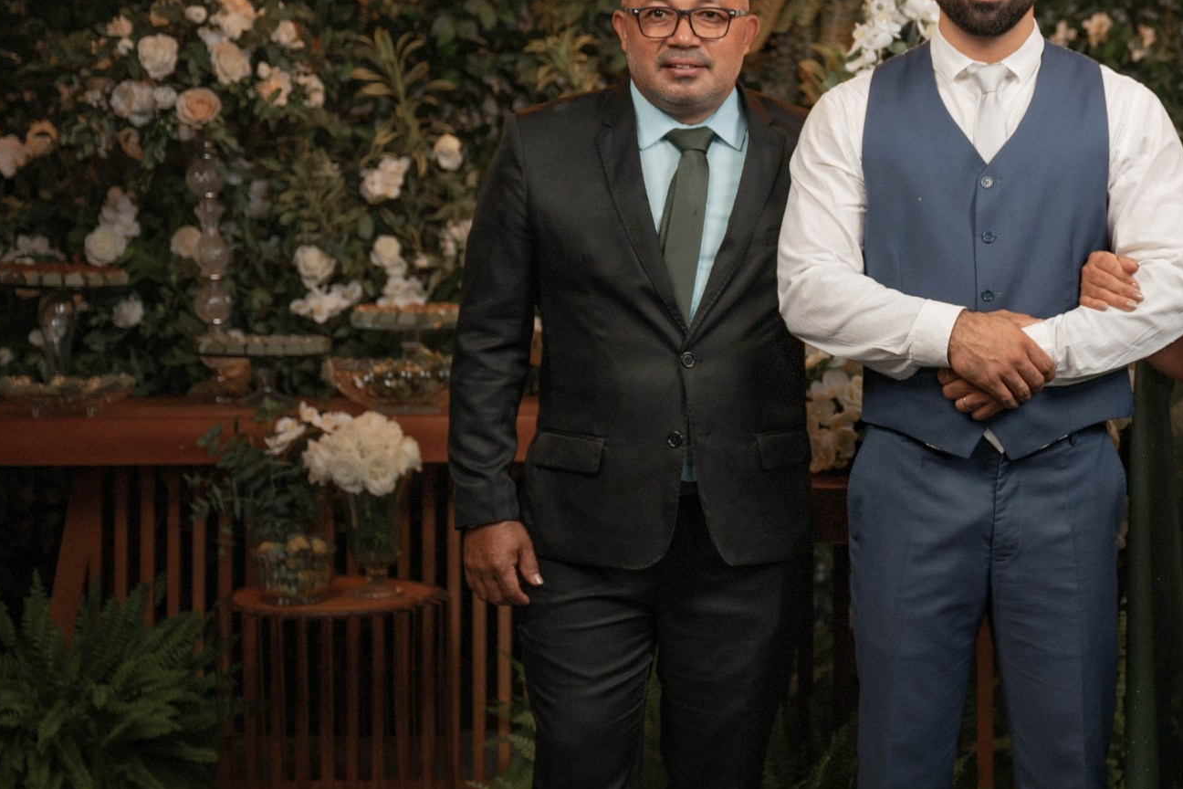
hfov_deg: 24.6
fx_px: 2662
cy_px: 463
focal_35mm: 81
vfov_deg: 16.8
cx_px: 981
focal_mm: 41
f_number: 2.8
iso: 640
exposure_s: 1/200
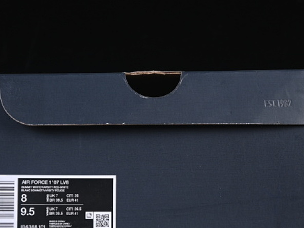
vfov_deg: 11.2
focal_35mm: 132
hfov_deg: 14.9
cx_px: 162
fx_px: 1159
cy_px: 129
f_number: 6.3
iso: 160
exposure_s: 1/60
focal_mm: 50
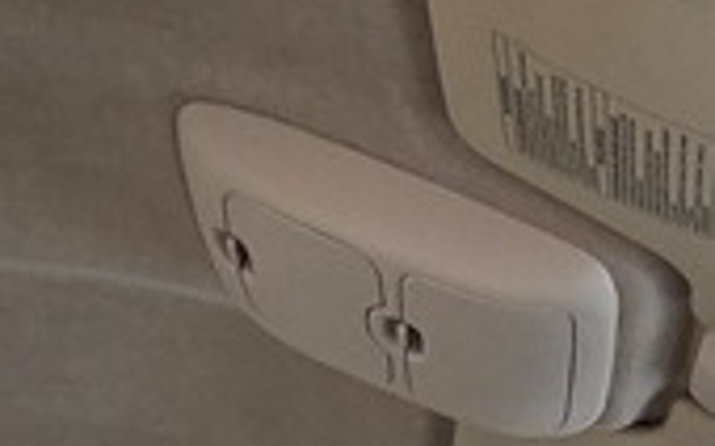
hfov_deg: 24.6
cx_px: 568
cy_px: 1519
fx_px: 1616
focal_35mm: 83
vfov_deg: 9.6
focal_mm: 2.2
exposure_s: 1/50
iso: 200
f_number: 2.2
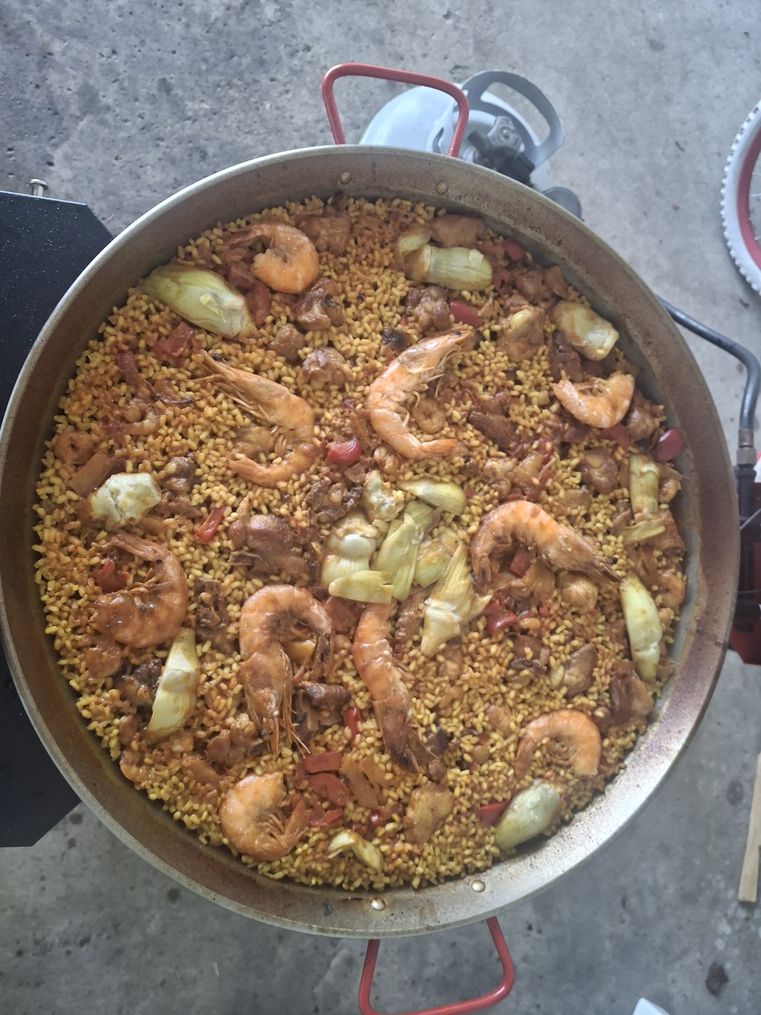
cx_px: 380
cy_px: 508
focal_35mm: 25
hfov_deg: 54.9
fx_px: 733
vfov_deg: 69.4
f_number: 1.8
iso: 160
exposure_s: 1/60
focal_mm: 4.69
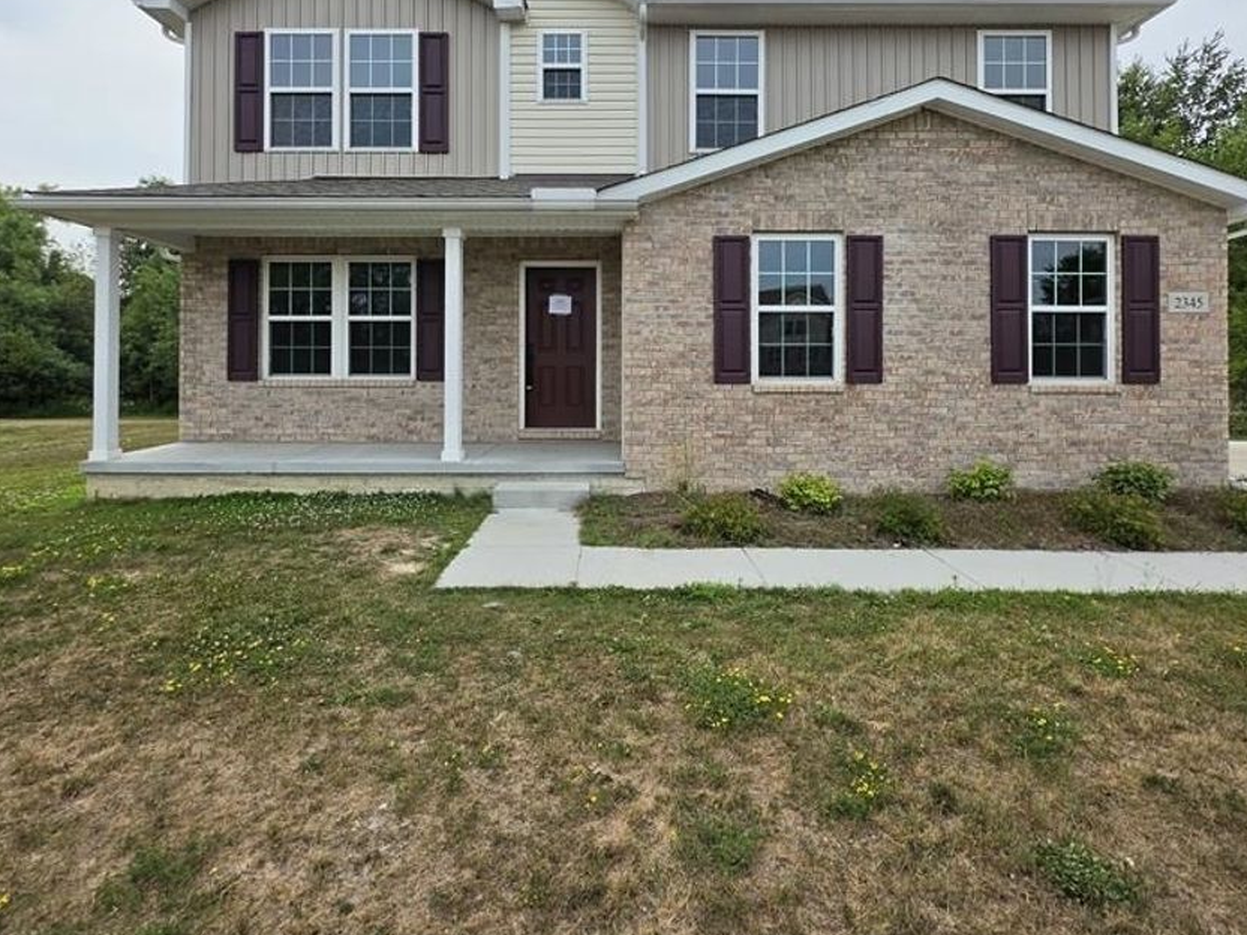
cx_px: 615
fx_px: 576
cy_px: 367
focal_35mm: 16
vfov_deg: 77.1
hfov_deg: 94.5
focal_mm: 2.2
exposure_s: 1/2210
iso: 32
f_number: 1.9
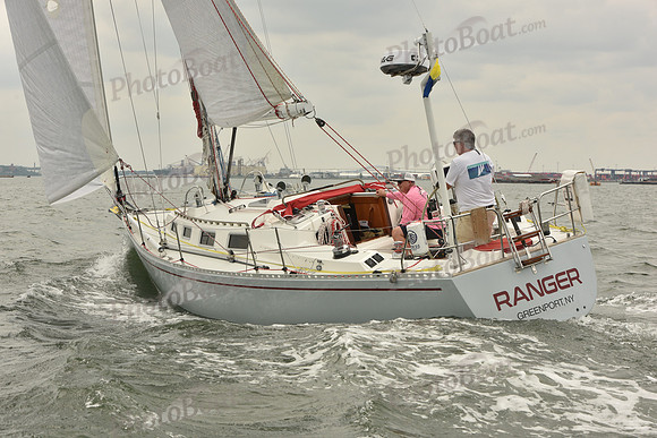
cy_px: 219
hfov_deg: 28.8
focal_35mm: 70
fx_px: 1278
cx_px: 328
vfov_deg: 19.5
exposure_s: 1/640
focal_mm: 70
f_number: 10
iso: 250
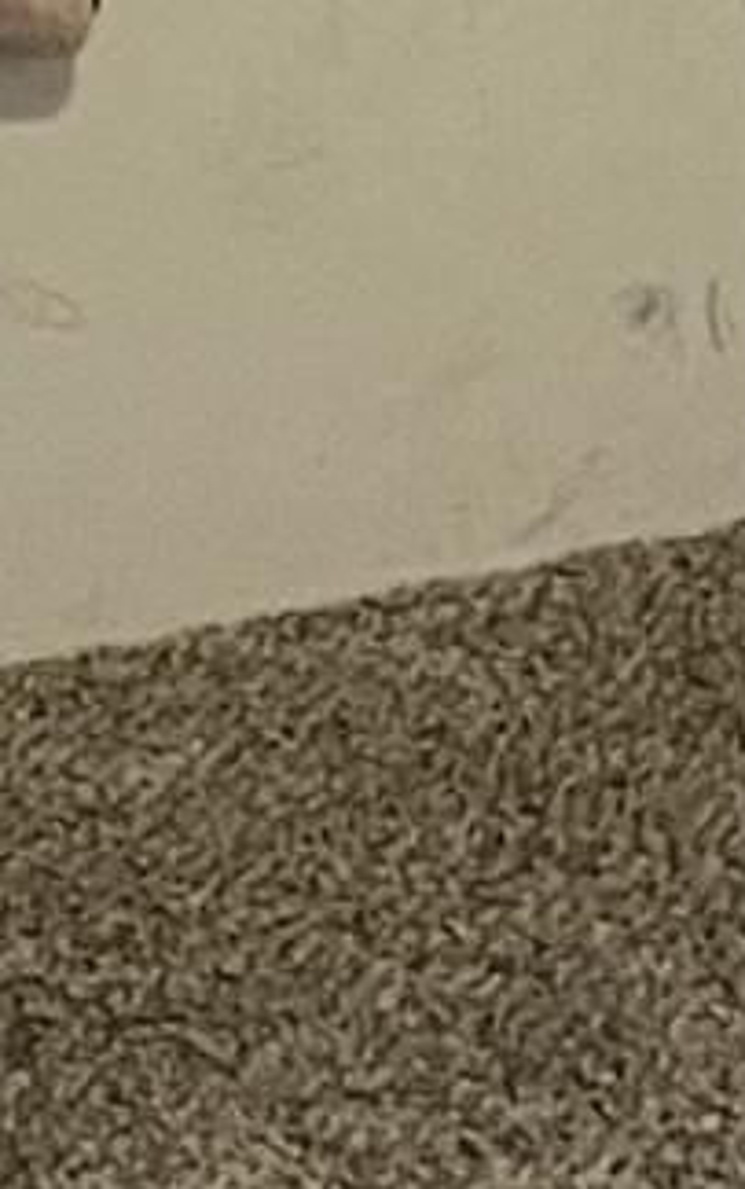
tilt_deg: -7.5
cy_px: -1497
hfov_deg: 5.0
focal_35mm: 261
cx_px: 1028
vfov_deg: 7.6
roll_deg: +0.0
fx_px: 8464
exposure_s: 1/30
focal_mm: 4.2
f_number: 1.6
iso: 500
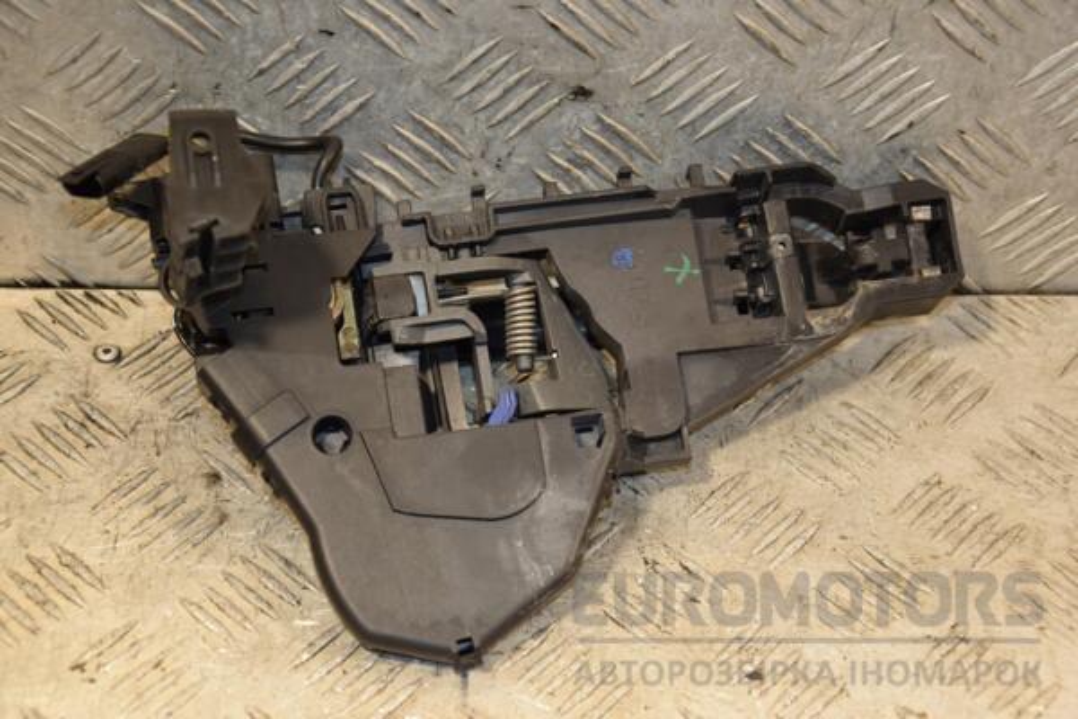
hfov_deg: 26.0
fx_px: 2335
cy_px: 360
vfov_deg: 17.5
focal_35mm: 78
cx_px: 539
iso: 800
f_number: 5
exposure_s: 1/160
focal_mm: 52
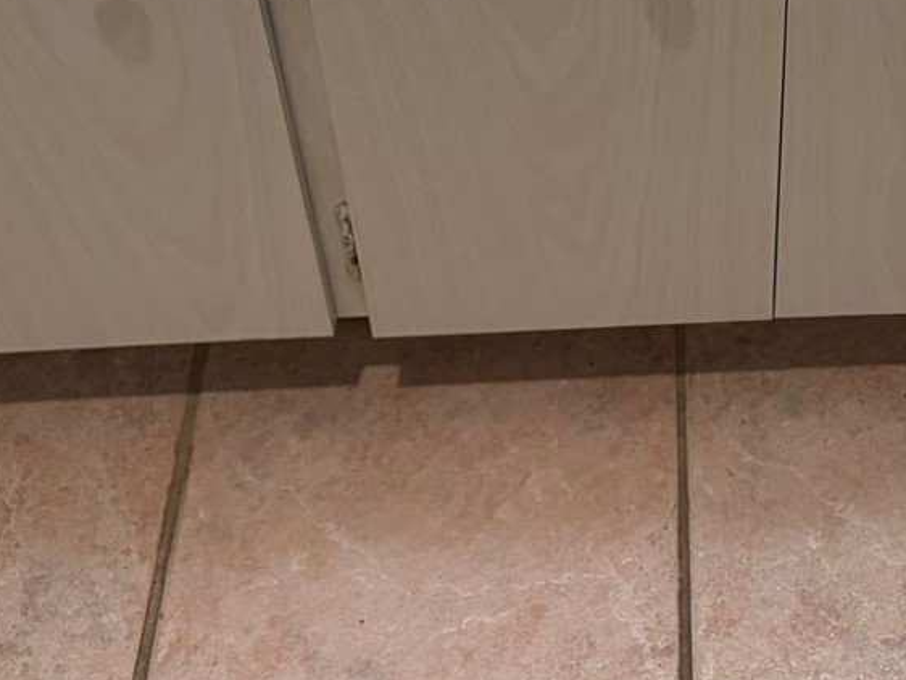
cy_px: -269
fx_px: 1938
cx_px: 790
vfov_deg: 18.2
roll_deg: -2.1
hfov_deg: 25.6
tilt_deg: -40.4
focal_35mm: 74
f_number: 1.6
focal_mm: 5.96
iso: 125
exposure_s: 1/120
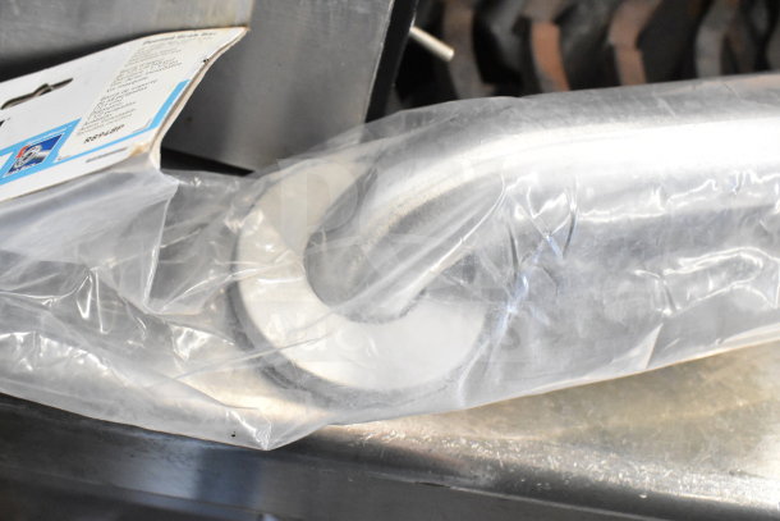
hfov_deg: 51.3
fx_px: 813
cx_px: 390
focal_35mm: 38
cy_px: 260
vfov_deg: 35.5
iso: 6400
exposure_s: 1/200
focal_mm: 25
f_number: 7.1
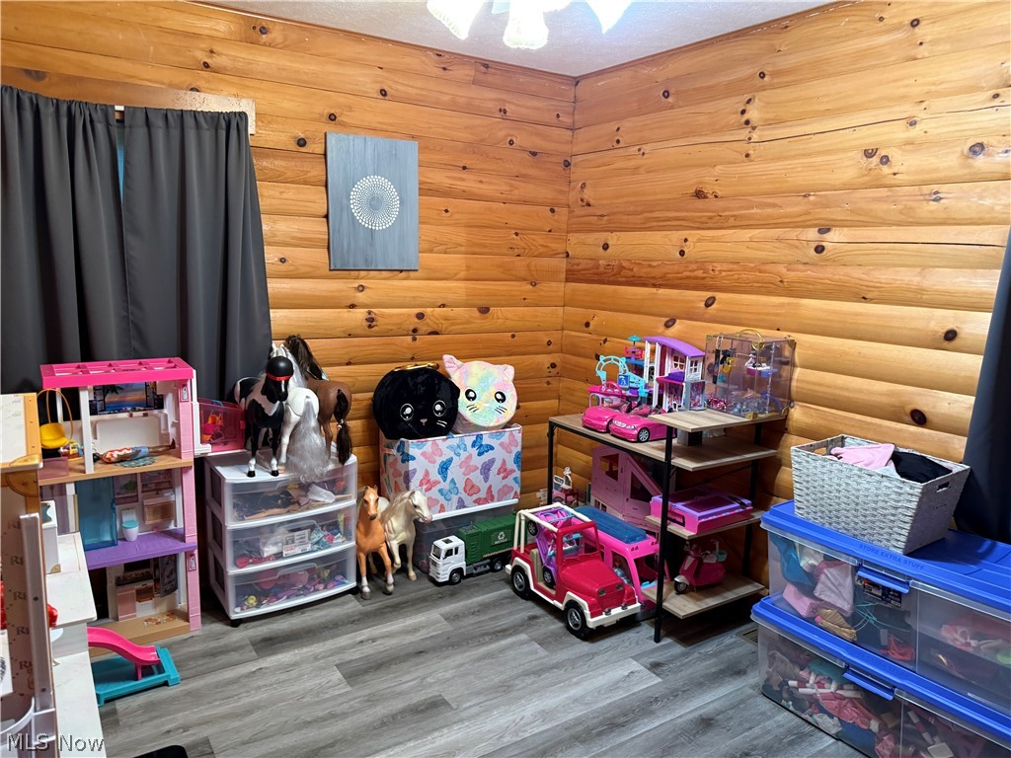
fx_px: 701
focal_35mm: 24
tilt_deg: -6.1
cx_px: 506
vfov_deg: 56.8
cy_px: 379
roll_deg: -0.4
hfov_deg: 71.6
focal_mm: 6.76
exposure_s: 1/60
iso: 400
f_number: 1.78
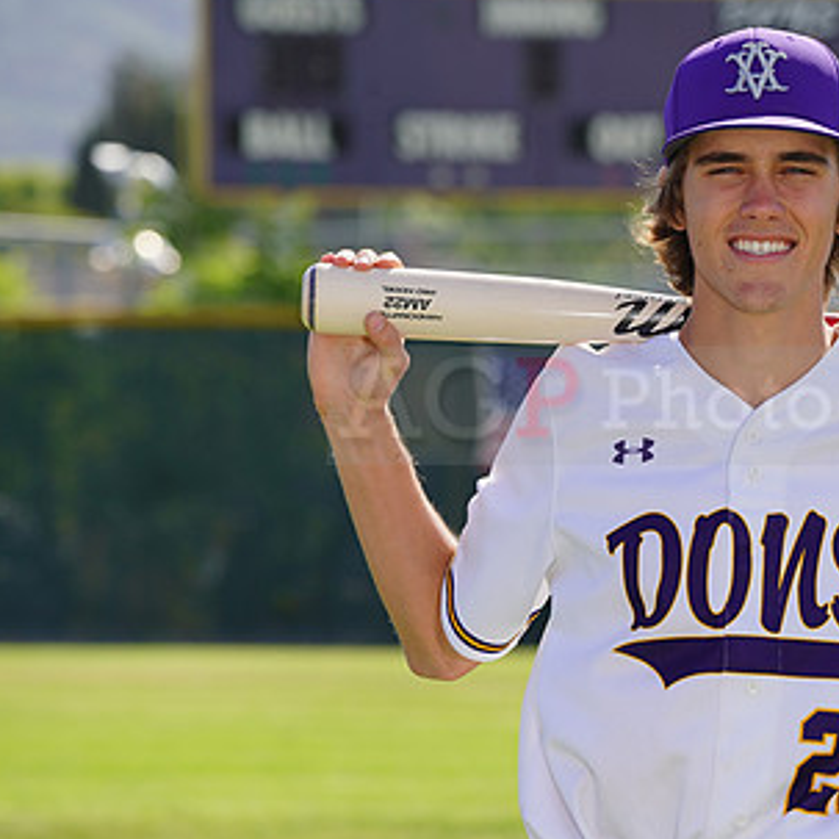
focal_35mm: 340
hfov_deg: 5.1
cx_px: 792
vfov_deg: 5.2
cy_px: 382
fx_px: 9323
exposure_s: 1/250
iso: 100
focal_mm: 209
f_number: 8
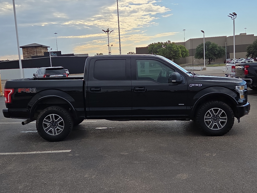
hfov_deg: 49.0
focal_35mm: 38
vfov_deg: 37.7
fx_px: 282
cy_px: 96
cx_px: 127
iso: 25
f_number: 1.8
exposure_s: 1/2000
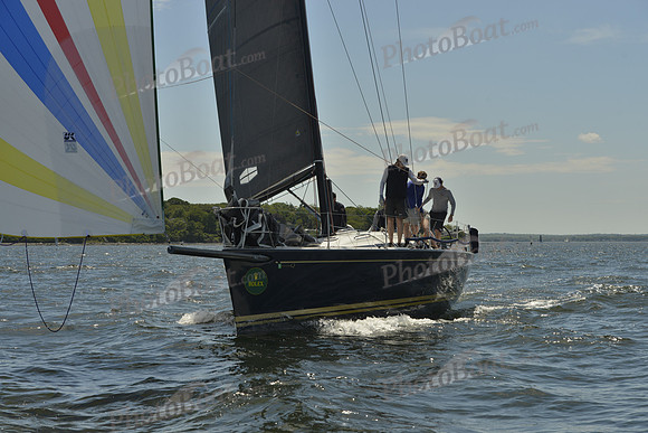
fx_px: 1260
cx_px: 324
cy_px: 216
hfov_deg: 28.8
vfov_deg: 19.5
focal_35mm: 70
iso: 280
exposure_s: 1/1600
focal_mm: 70
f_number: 9
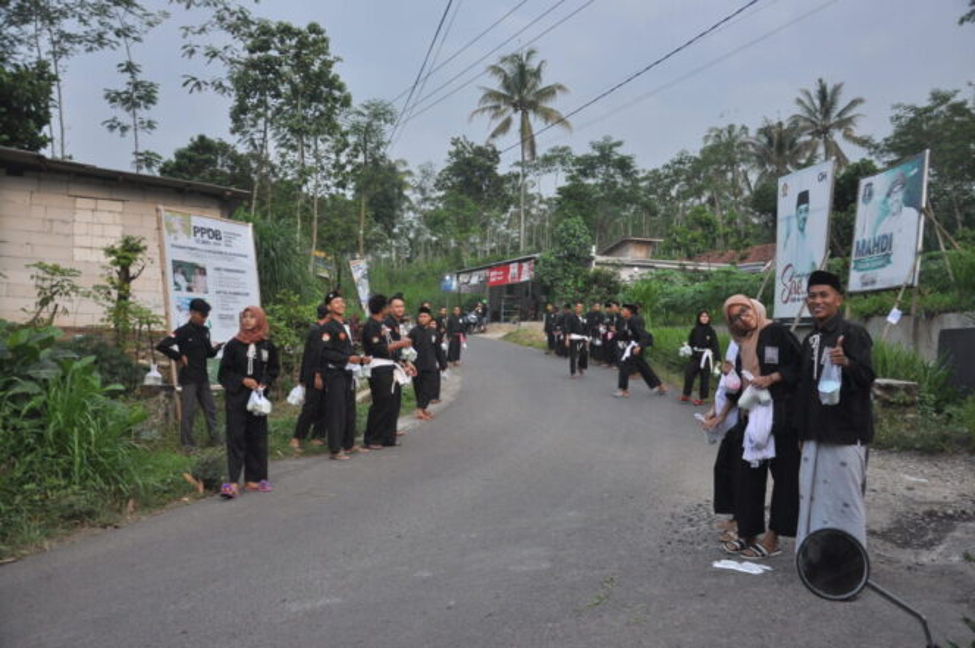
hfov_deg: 59.6
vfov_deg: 41.6
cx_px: 488
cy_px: 324
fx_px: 852
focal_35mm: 32
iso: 400
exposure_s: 1/125
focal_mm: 21
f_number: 4
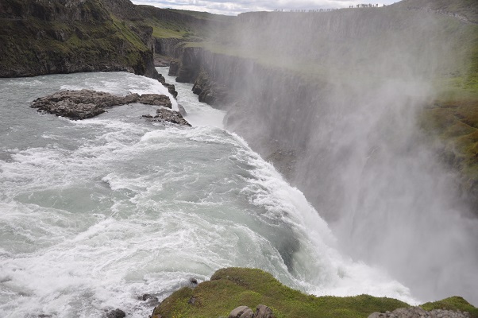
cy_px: 159
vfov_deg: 41.6
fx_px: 418
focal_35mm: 32
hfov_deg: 59.5
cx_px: 239
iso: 200
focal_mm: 21
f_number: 3.8
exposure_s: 1/2000
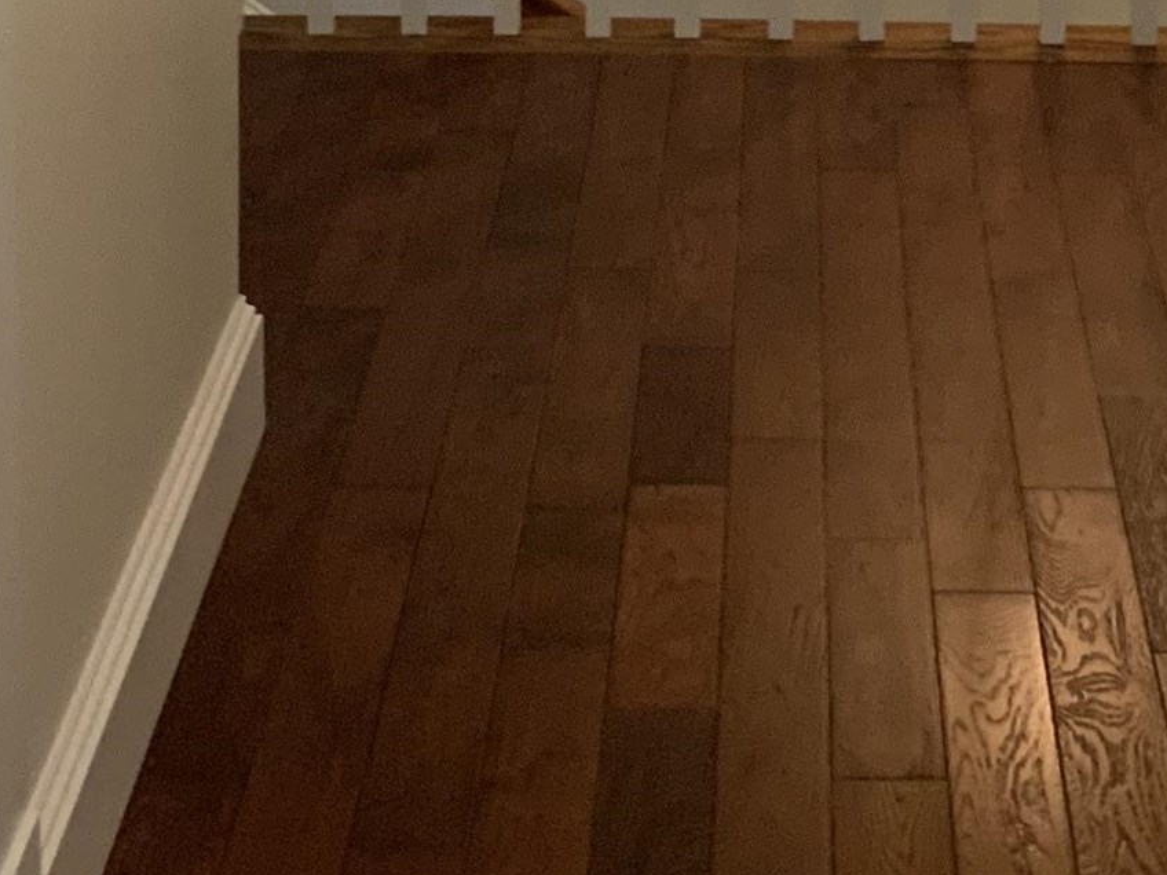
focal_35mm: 105
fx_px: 3540
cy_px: -343
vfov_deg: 13.5
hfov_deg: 18.6
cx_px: 850
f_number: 1.8
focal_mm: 3
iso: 125
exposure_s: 1/60
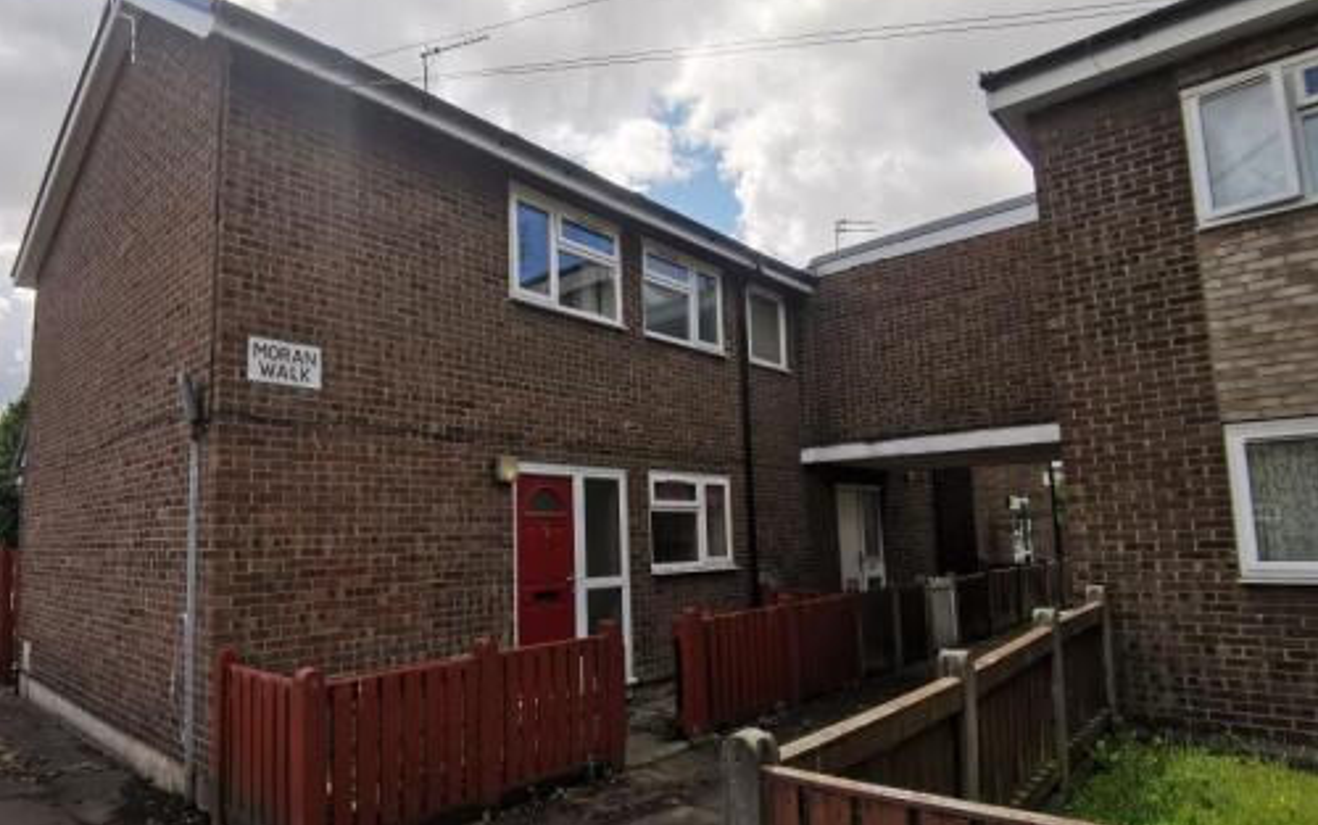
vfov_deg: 57.2
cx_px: 555
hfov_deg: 81.6
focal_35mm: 21
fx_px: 755
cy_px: 452
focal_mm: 2.26
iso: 50
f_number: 2.2
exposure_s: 1/1330
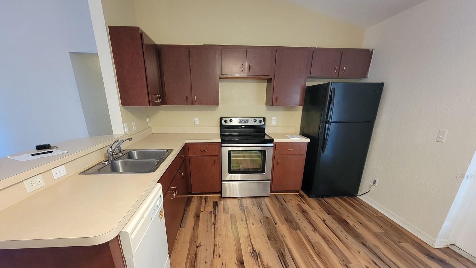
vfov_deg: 68.8
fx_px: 189
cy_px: 176
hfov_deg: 103.0
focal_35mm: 15
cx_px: 231
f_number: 2.2
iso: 320
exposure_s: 1/40
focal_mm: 2.2
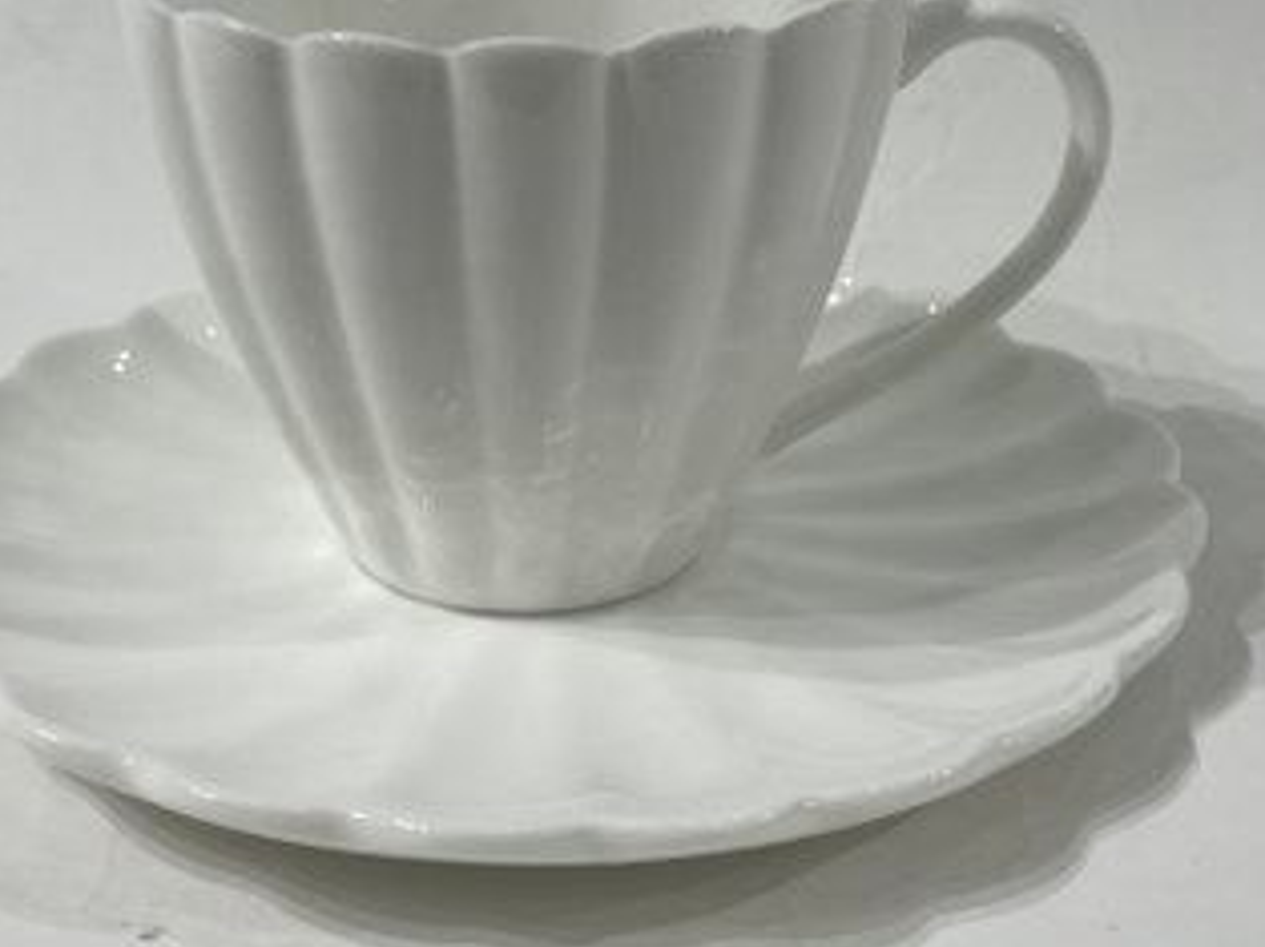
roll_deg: -0.7
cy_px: 312
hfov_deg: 33.2
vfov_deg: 25.1
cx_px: 596
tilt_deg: -22.6
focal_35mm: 58
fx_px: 2118
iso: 32
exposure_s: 1/159
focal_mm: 4.2
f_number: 1.6
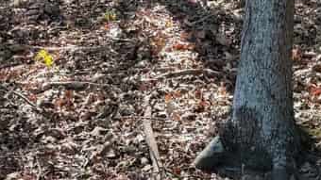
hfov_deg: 20.4
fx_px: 893
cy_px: -211
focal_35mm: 105
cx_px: 175
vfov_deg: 10.4
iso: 80
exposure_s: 1/302
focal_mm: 6.8
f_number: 1.8
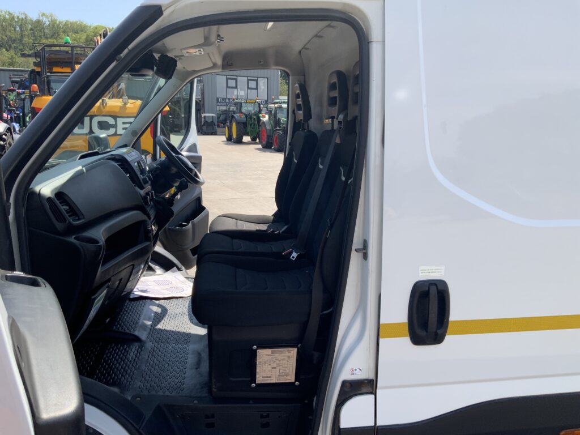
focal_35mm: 29
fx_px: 486
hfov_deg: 61.7
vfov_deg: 48.2
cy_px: 218
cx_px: 290
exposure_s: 1/759
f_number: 1.8
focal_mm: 3
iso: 16
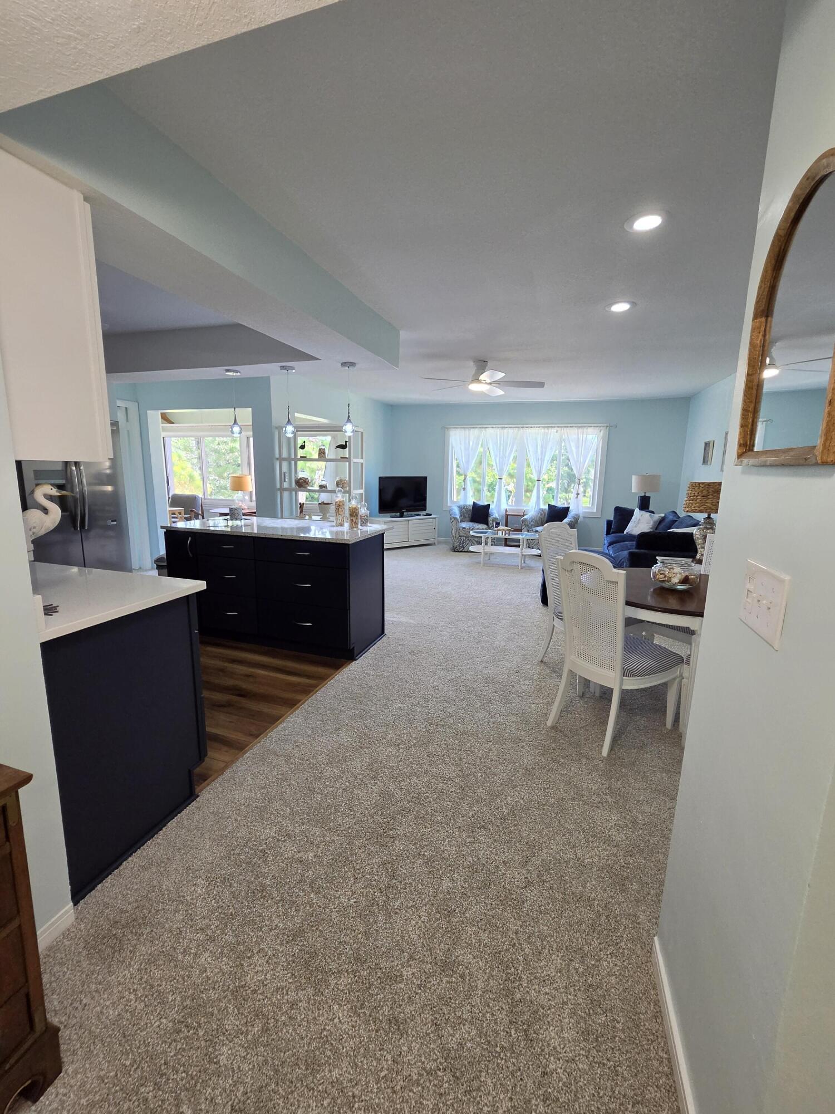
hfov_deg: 89.9
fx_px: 418
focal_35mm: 13
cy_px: 557
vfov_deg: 106.2
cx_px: 418
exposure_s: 1/120
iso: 250
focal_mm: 2.2
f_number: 2.2
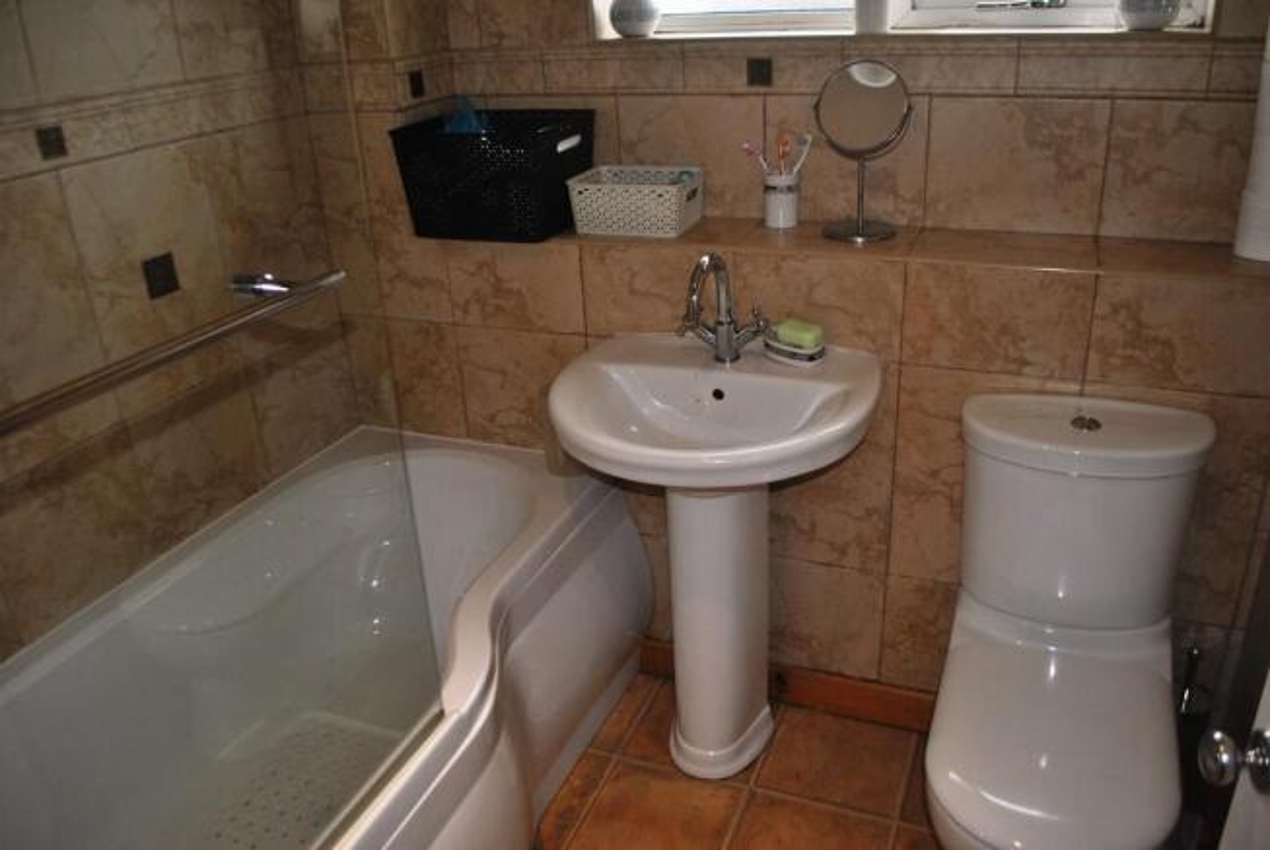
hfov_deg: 67.3
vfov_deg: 48.0
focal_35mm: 27
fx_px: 954
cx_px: 635
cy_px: 425
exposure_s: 1/60
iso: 200
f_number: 3.5
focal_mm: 18
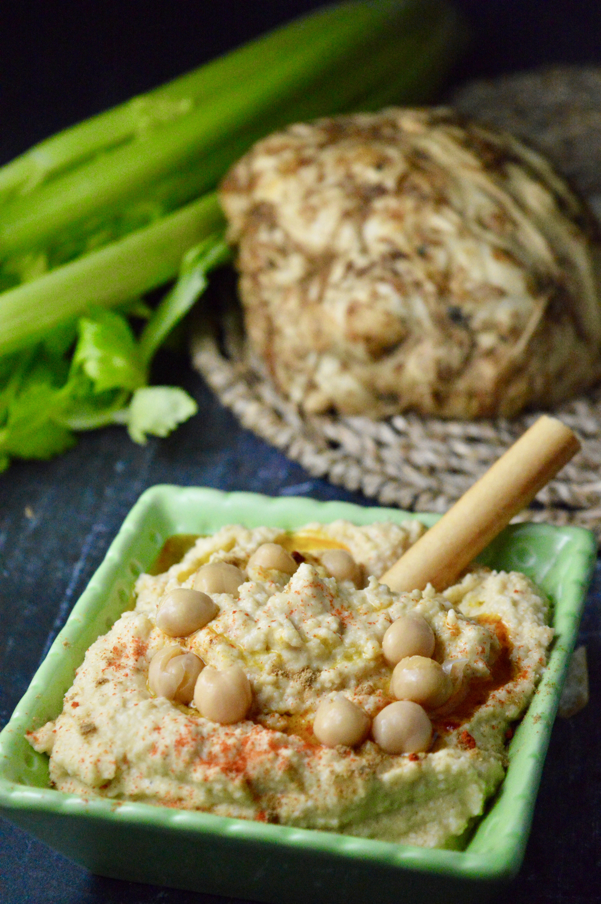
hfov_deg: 16.5
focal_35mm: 82
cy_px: 452
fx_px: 2070
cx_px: 300
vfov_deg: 24.6
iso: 6400
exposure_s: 1/3200
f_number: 5.6
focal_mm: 55
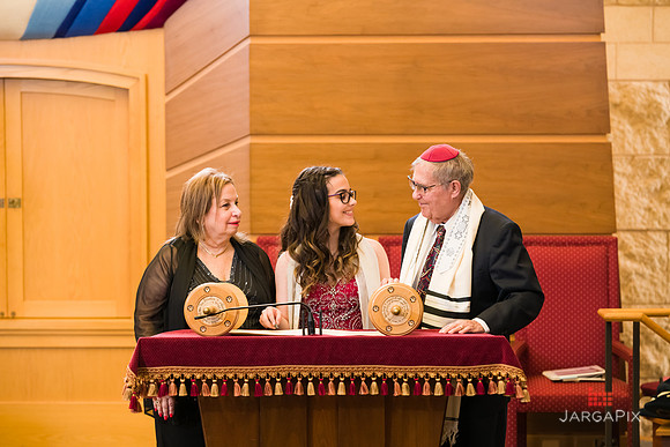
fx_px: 2513
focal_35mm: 135
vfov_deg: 10.2
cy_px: 224
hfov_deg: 15.2
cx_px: 335
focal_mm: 135
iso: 1600
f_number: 5.6
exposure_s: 1/200
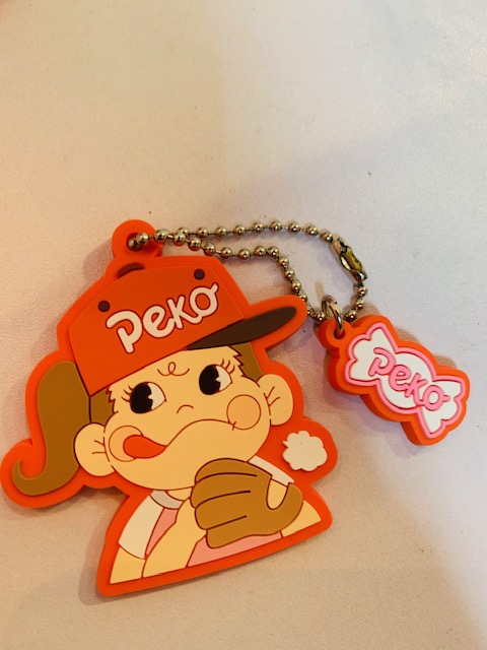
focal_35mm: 26
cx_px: 244
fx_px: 488
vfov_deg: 67.3
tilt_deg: -76.9
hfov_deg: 53.1
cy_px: 325
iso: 125
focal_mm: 4.25
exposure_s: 1/50
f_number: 1.8
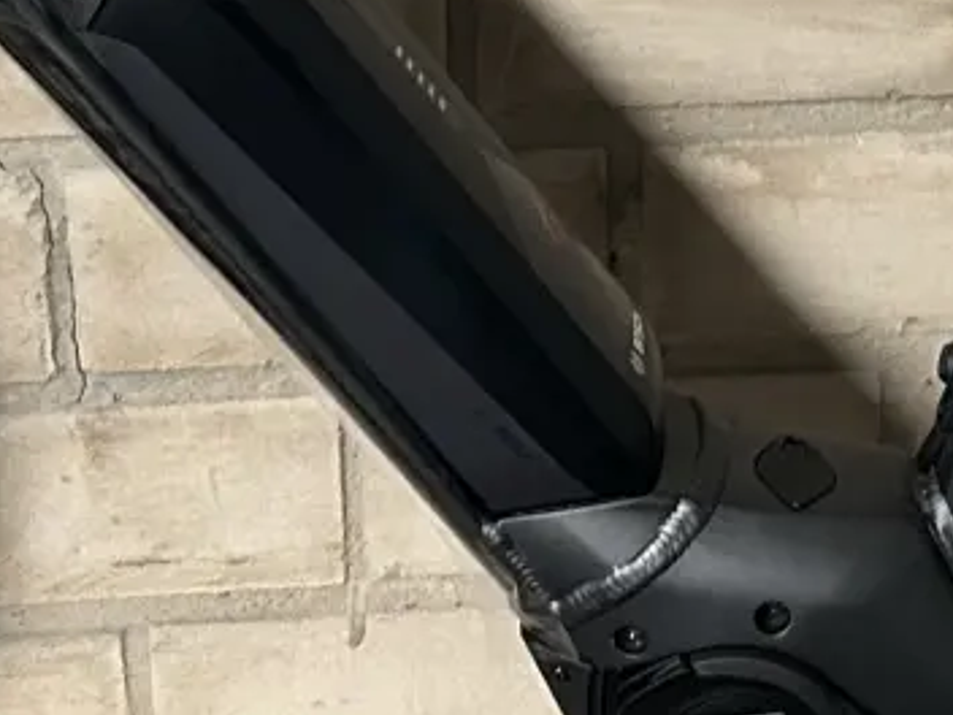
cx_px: 517
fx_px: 3909
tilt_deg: -29.0
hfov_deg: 13.9
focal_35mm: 142
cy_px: -138
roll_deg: +0.3
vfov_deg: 10.3
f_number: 1.5
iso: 250
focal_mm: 5.7
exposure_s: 1/60
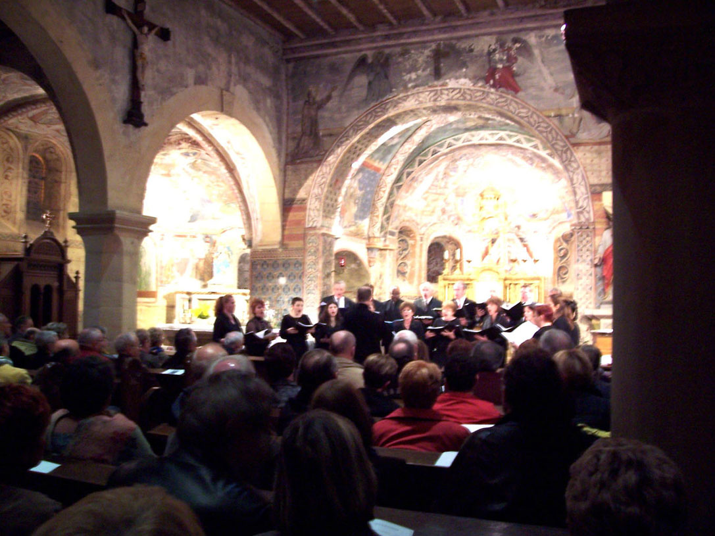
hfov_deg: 54.0
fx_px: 702
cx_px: 358
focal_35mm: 34
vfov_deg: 41.8
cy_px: 268
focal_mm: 5.6
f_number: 2.7
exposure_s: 1/2
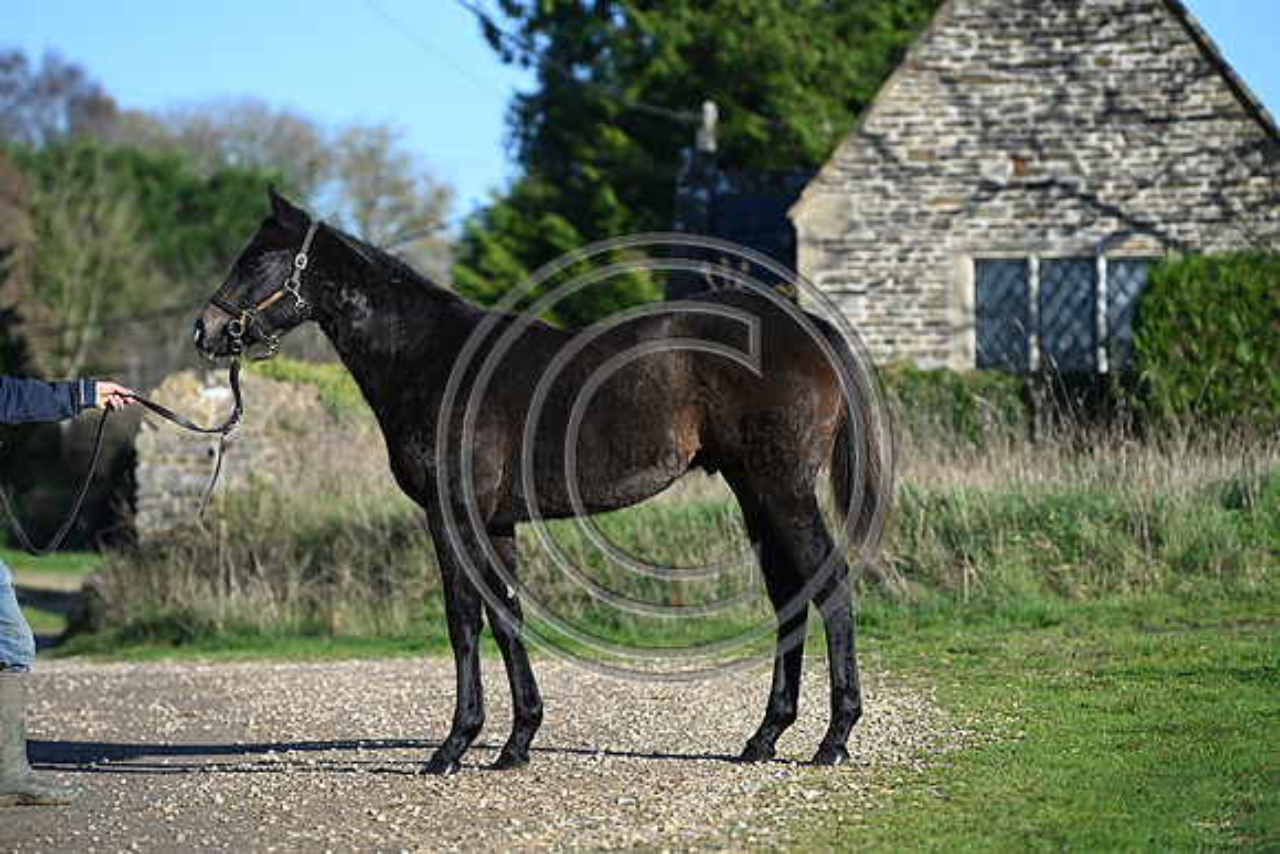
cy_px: 427
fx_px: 4801
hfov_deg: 15.2
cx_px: 640
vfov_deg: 10.2
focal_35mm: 135
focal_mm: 135
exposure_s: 1/1250
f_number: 3.5
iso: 140
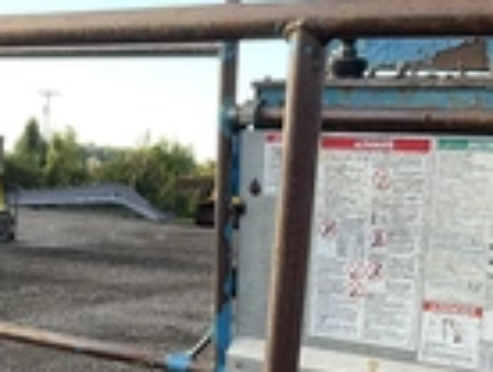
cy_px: 533
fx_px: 1198
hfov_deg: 22.8
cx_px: 82
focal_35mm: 84
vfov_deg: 16.3
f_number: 1.8
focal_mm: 3
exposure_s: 1/122
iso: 16
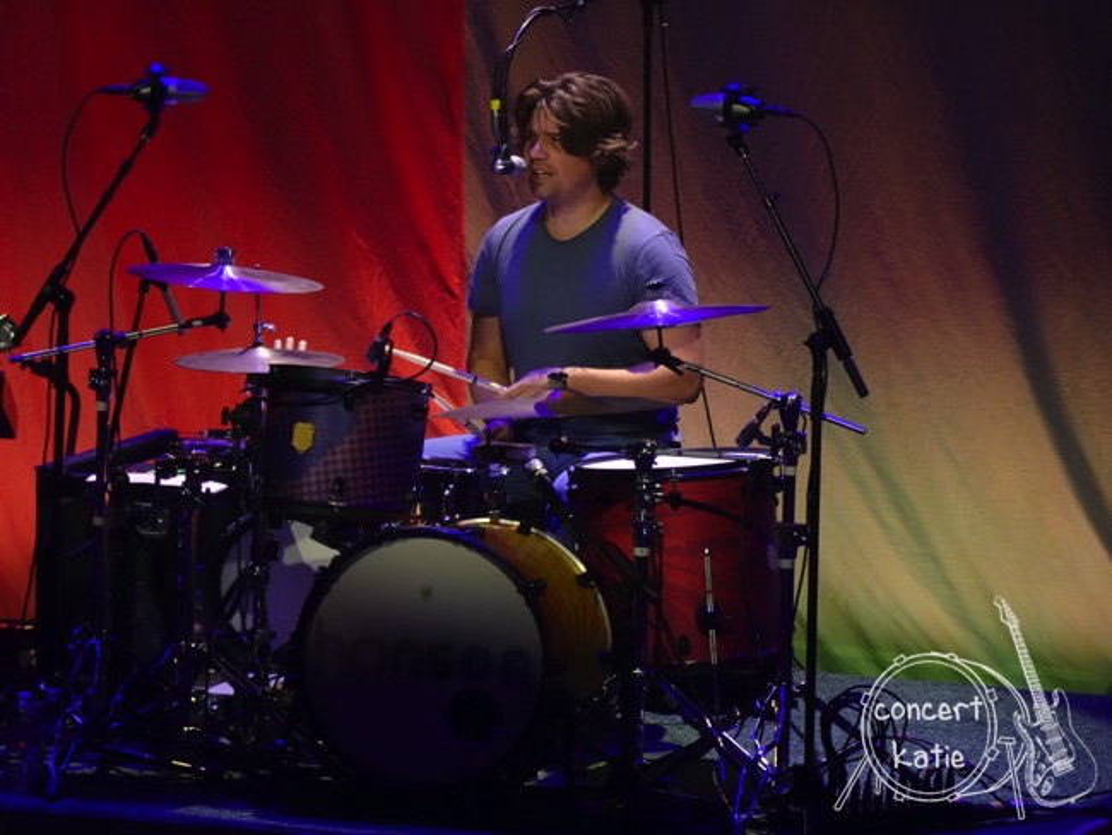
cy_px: 418
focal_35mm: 270
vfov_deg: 5.5
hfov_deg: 7.3
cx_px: 556
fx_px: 8677
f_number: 6.3
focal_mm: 43.77
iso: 800
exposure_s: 1/50
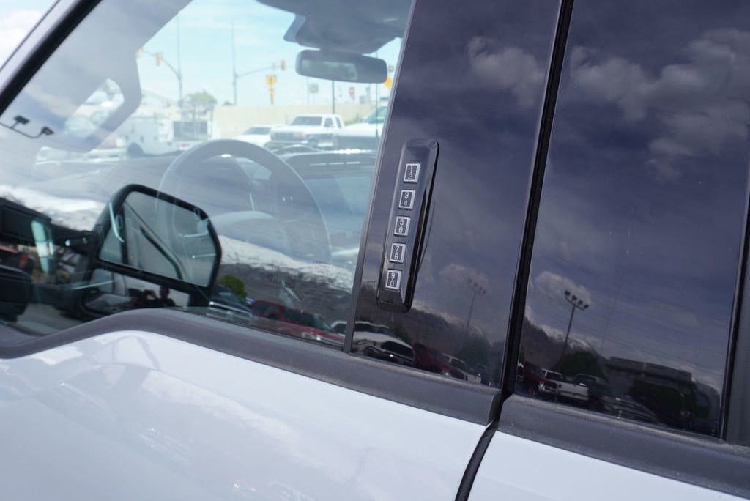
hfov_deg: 61.9
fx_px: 625
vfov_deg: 43.7
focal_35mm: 30
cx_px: 375
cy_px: 250
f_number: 8
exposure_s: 1/125
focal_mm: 20
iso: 100
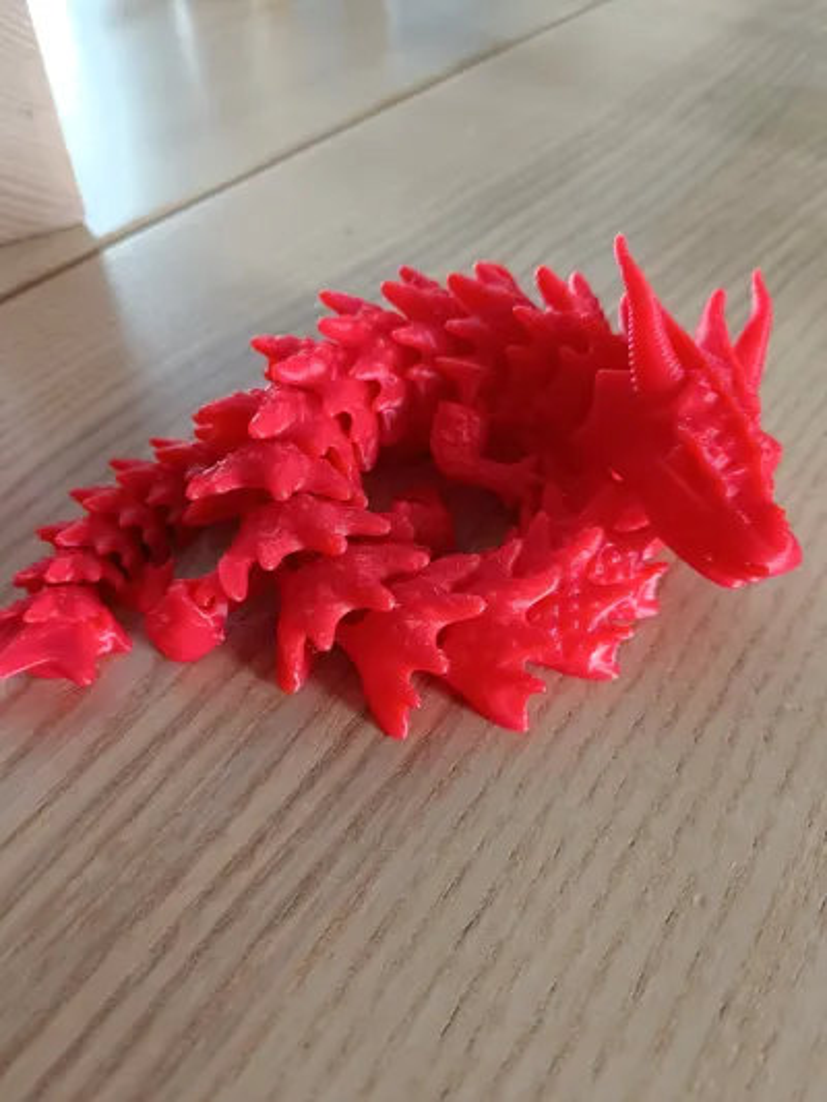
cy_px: 551
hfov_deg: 56.8
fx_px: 764
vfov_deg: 71.6
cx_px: 414
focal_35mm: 24
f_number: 1.88
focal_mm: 5.59
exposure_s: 1/33.3
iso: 588
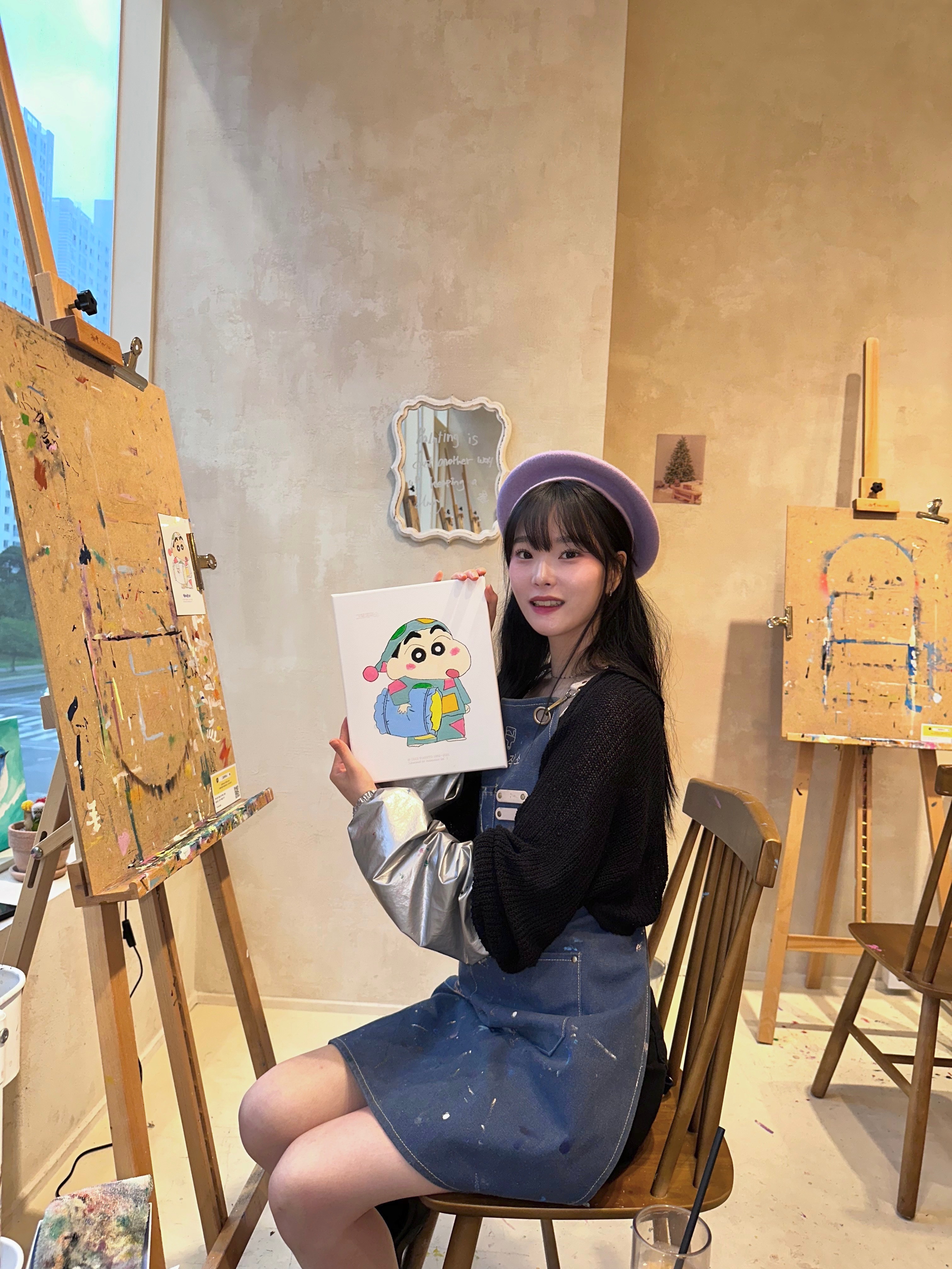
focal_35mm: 24
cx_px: 476
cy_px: 634
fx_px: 880
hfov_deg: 56.8
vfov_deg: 71.6
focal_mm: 6.86
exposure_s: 1/120
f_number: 1.78
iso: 80
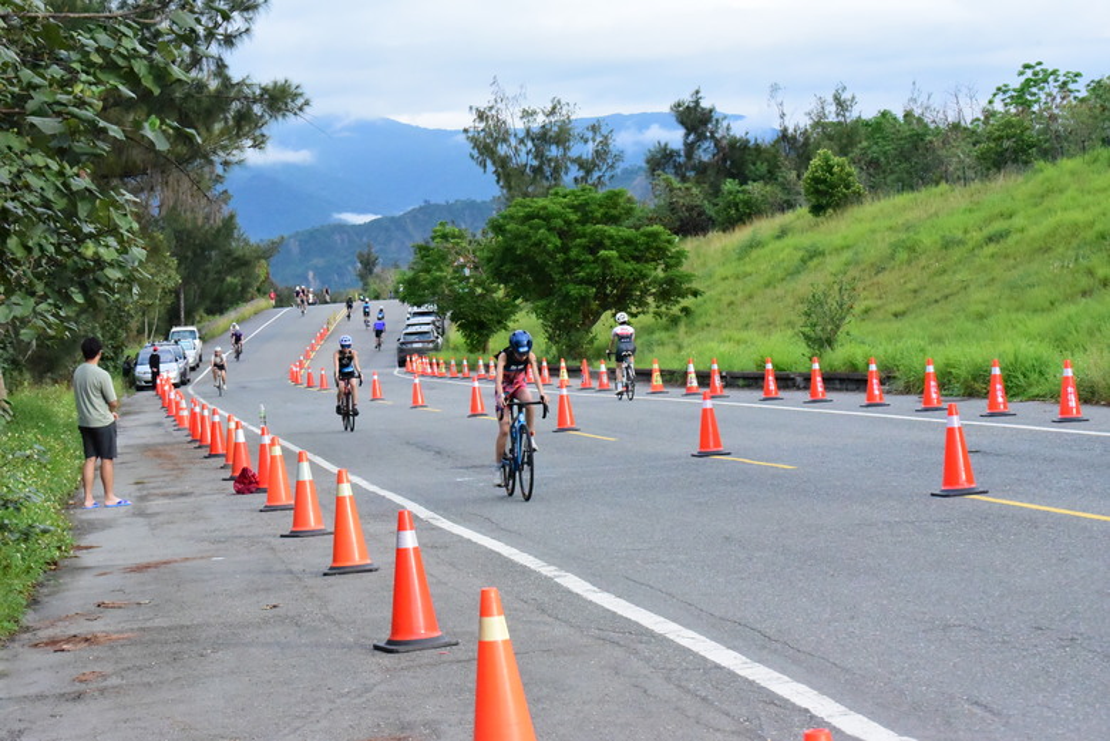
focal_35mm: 95
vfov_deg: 14.4
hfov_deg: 21.4
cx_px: 555
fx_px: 2931
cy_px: 370
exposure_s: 1/2500
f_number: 13
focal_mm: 95
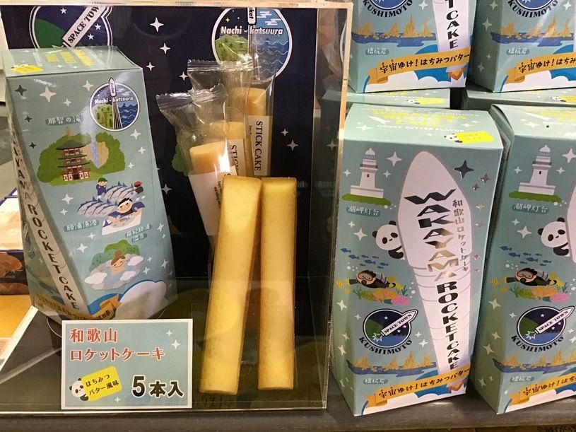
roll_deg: -1.6
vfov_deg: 45.4
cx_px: 288
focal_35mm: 31
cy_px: 216
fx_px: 516
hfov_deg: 58.4
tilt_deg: -28.2
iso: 200
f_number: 2.4
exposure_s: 1/30
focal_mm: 3.3
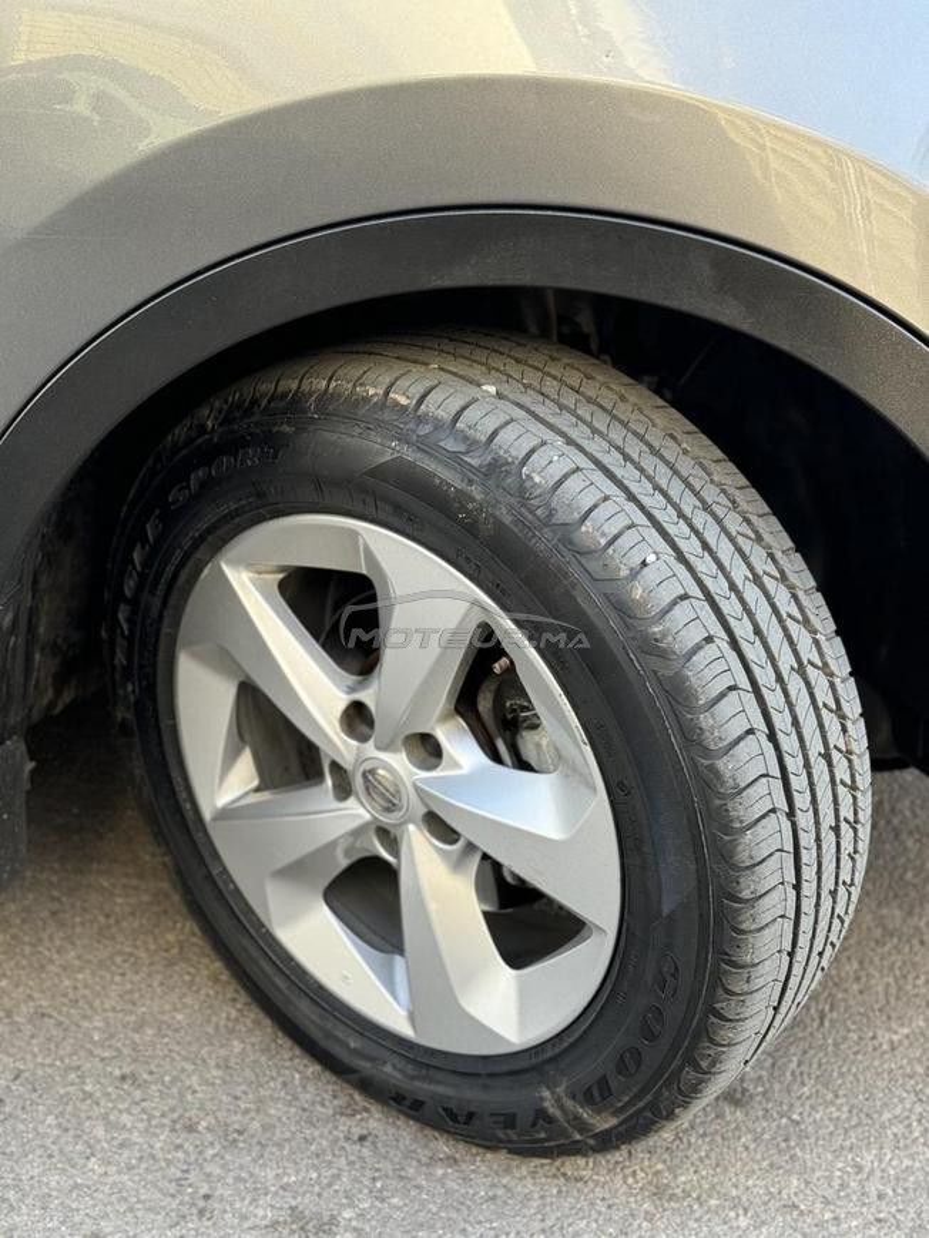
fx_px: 1717
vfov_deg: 39.7
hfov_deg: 30.3
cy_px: 619
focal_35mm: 48
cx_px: 464
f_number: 1.78
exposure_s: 1/176
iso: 64
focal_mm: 6.76
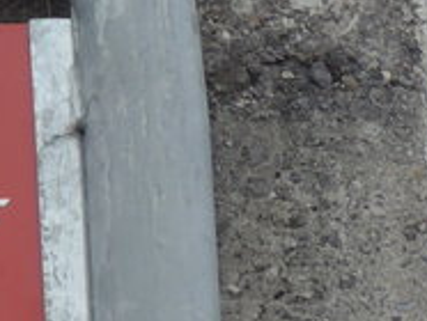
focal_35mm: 798
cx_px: -808
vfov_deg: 1.9
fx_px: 9856
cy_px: 608
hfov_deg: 2.5
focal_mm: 24.3
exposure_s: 1/125
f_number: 5.2
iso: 80
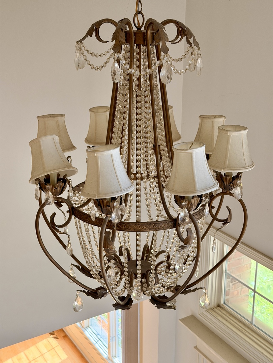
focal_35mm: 48
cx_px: 136
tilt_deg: -19.1
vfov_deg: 39.7
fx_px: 505
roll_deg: -0.2
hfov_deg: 30.3
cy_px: 182
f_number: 1.78
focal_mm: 6.76
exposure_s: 1/225
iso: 160
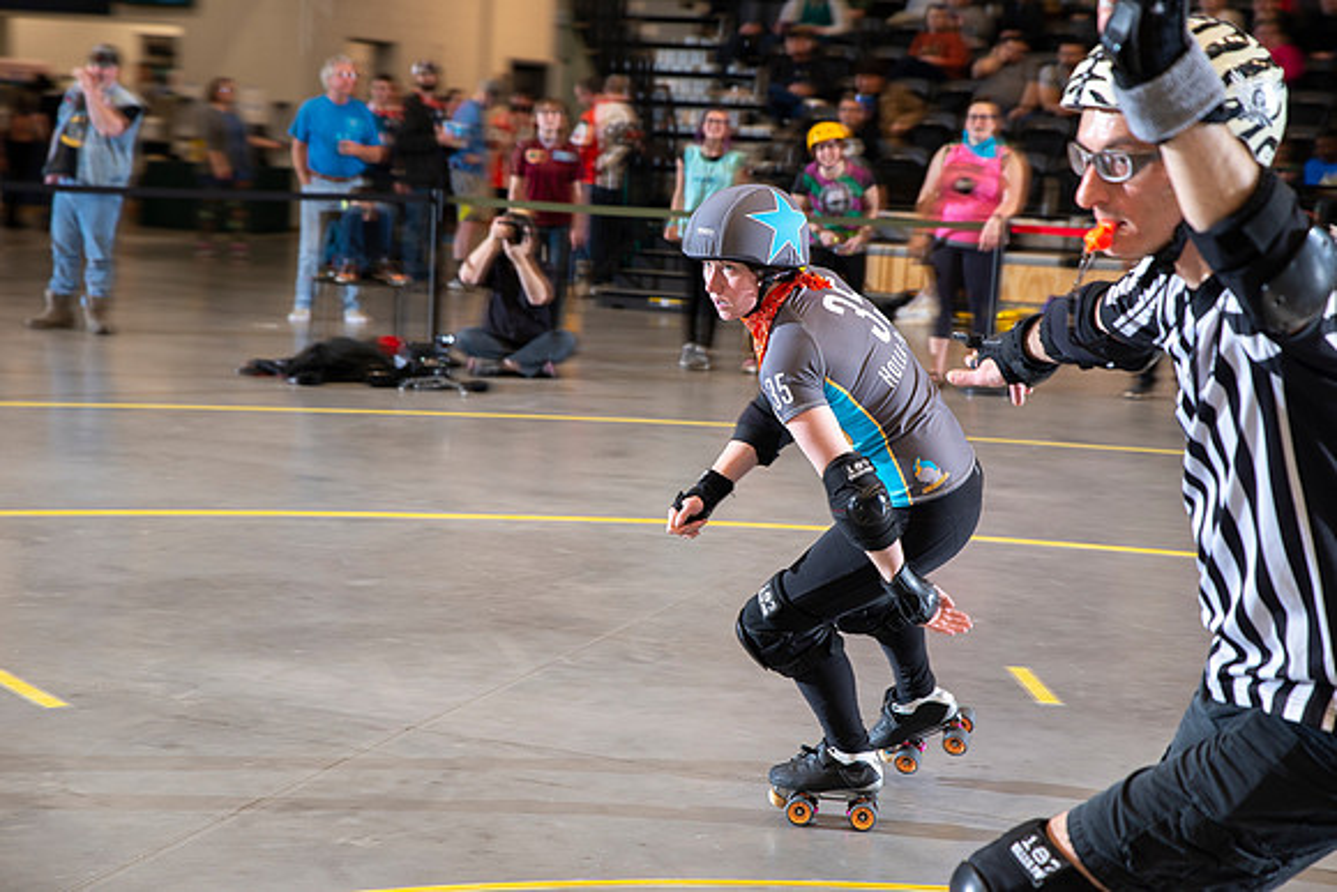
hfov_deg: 28.8
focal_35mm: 70
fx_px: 2600
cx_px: 668
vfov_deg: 19.5
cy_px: 446
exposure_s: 1/160
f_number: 5.6
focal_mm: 70
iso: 640
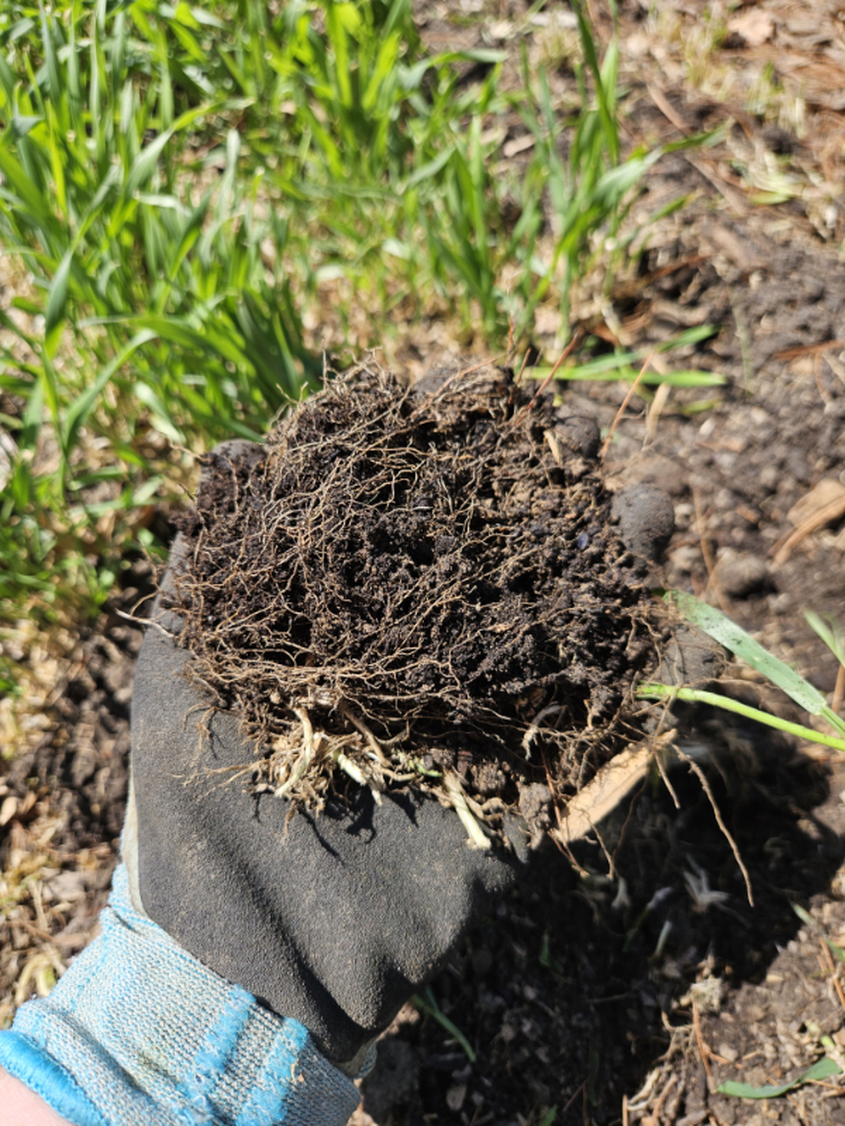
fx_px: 749
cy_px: 563
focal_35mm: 23
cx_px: 422
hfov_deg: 58.9
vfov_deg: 73.9
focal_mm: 5.4
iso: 25
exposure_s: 1/792
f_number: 1.8
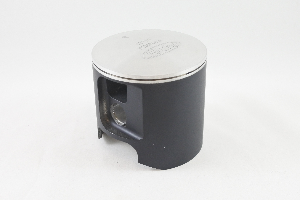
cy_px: 100
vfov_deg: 33.4
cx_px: 150
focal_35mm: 40
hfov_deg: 48.5
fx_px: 333
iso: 640
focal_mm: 15
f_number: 4.2
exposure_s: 1/125
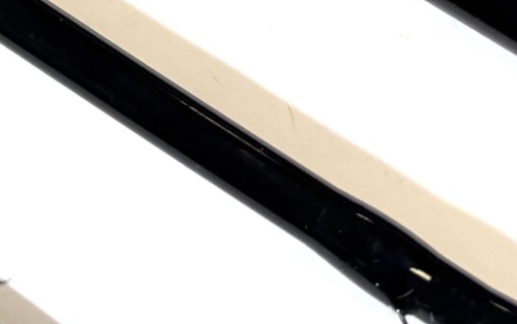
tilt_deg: -58.6
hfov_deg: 15.2
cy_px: -447
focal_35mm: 132
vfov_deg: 9.0
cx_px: -110
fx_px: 1860
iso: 40
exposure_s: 1/140
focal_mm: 5.96
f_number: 1.6
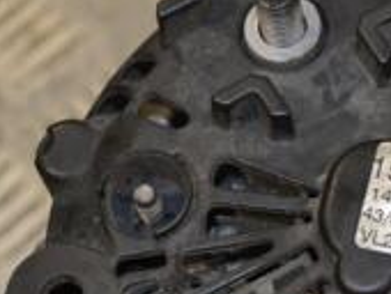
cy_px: 230
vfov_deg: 11.2
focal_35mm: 132
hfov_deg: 14.7
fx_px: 1493
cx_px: 386
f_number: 4.2
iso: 180
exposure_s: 1/125
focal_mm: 26
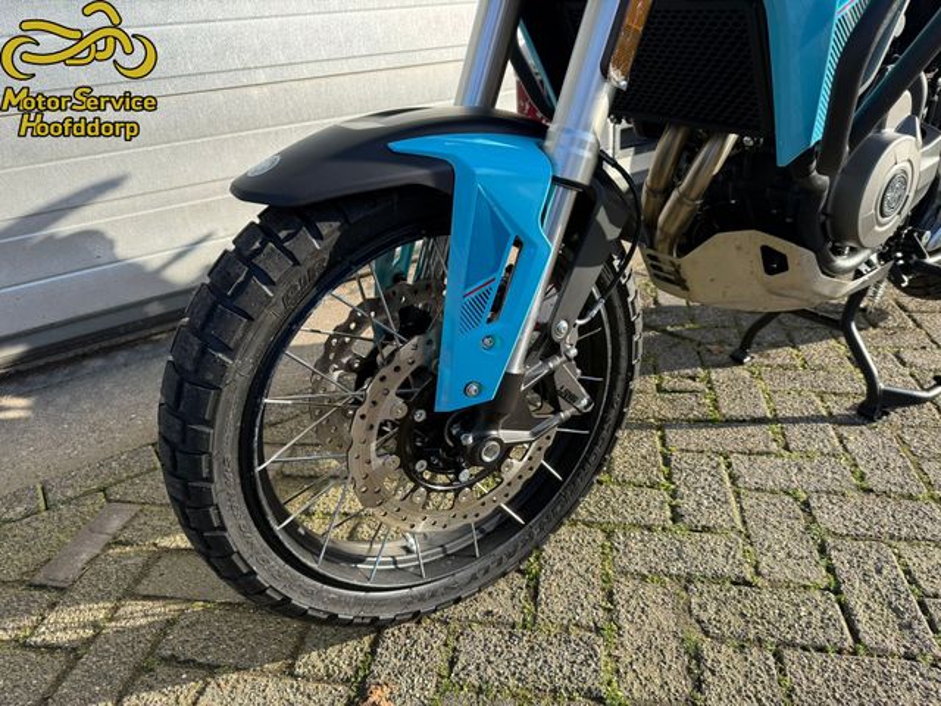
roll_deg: +4.6
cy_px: 353
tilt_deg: -26.1
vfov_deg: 56.8
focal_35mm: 24
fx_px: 652
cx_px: 470
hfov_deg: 71.6
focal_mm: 6.76
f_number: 1.78
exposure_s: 1/1464
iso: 100
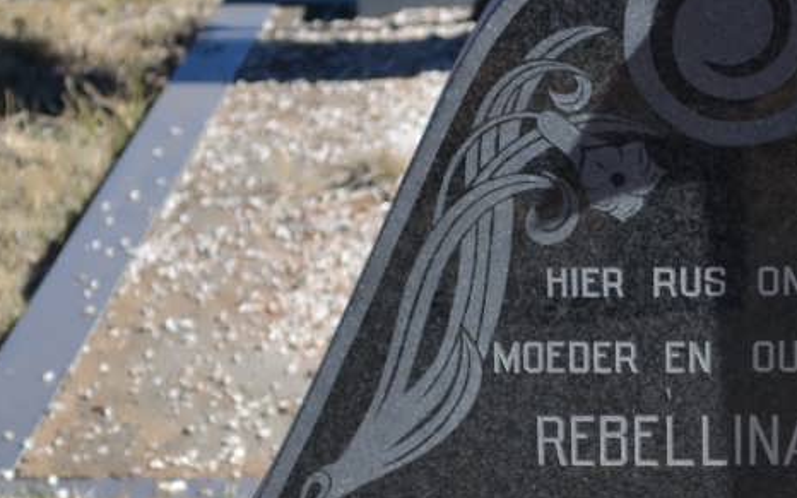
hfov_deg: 11.1
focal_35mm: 189
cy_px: 395
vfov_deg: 6.9
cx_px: 604
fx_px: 4104
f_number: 5.6
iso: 110
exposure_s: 1/125
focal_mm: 48
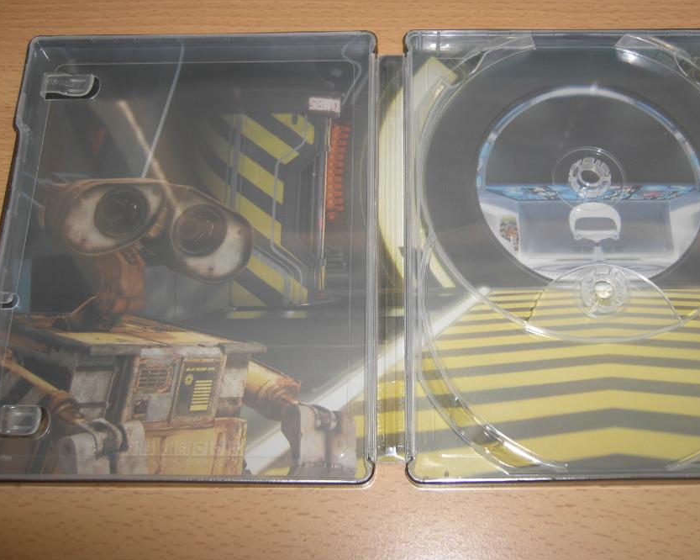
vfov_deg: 35.6
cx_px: 395
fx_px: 870
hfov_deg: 43.7
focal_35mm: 42
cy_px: 239
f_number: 2.8
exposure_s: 1/14
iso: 50
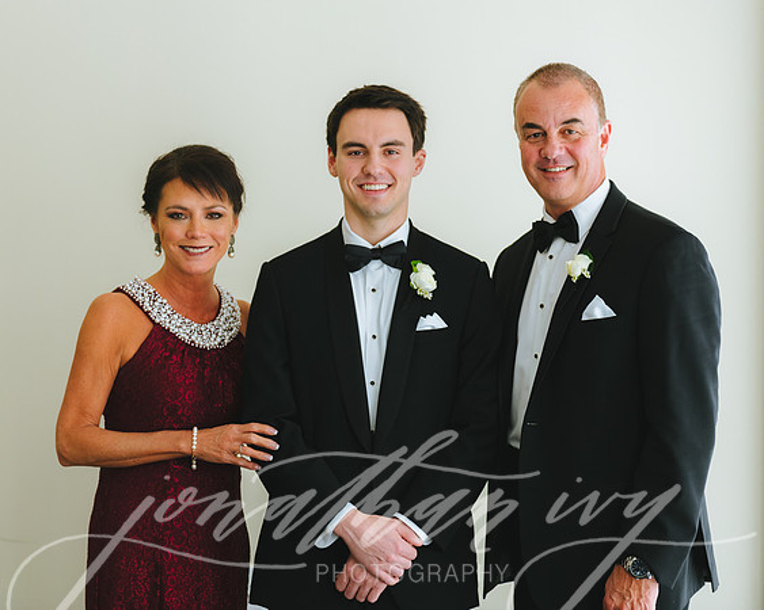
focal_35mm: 83
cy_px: 288
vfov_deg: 18.5
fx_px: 1880
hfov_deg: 23.0
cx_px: 336
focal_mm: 70
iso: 400
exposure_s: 1/500
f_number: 2.8
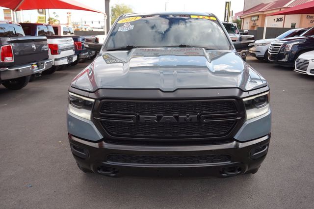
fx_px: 262
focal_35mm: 30
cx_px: 157
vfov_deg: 43.6
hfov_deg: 62.0
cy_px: 104
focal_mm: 20
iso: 100
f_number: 5.6
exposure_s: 1/80
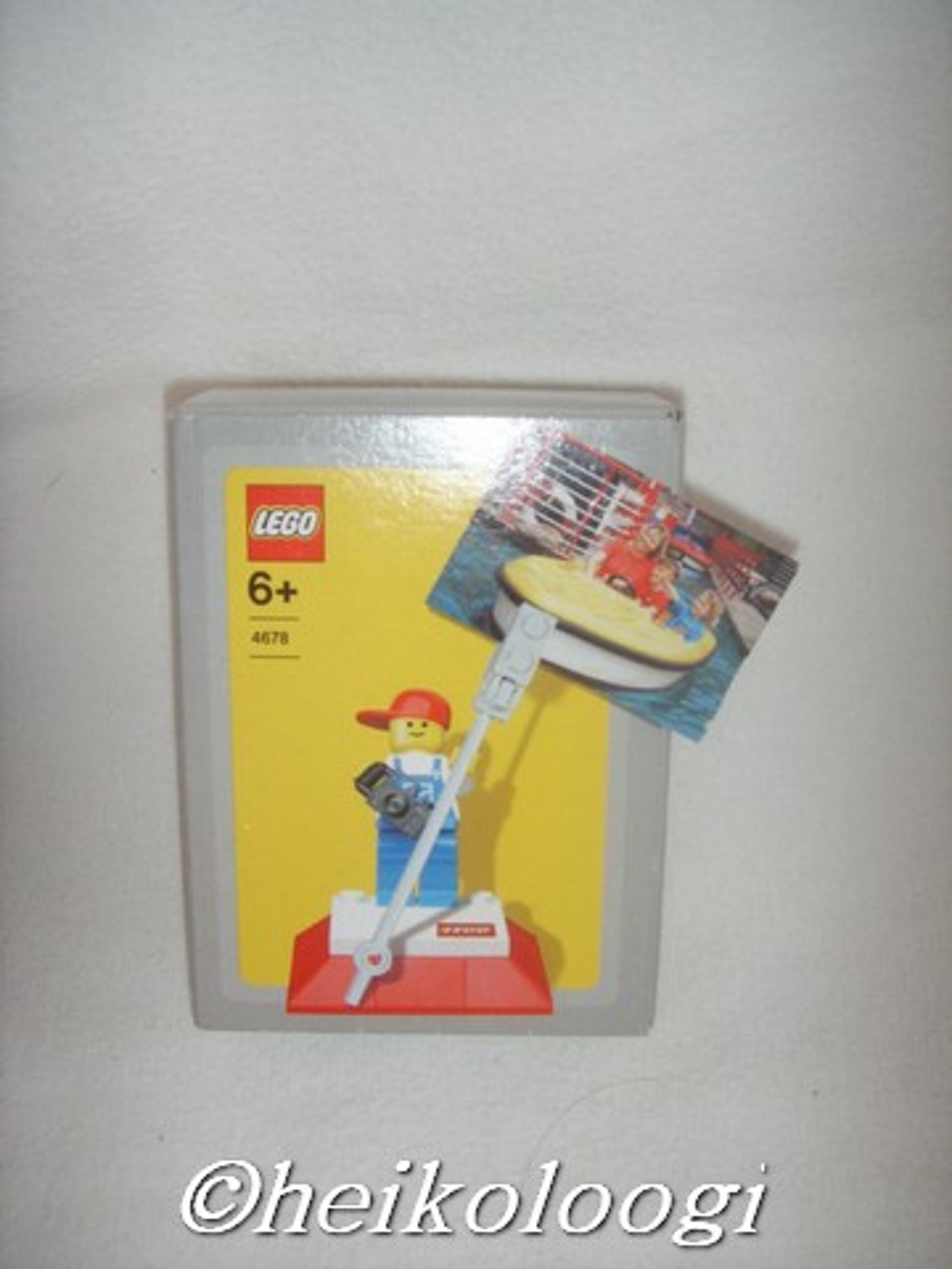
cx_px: 476
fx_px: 1430
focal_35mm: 39
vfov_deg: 47.9
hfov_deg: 36.8
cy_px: 634
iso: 100
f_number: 3.5
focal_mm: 6.6
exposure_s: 1/45
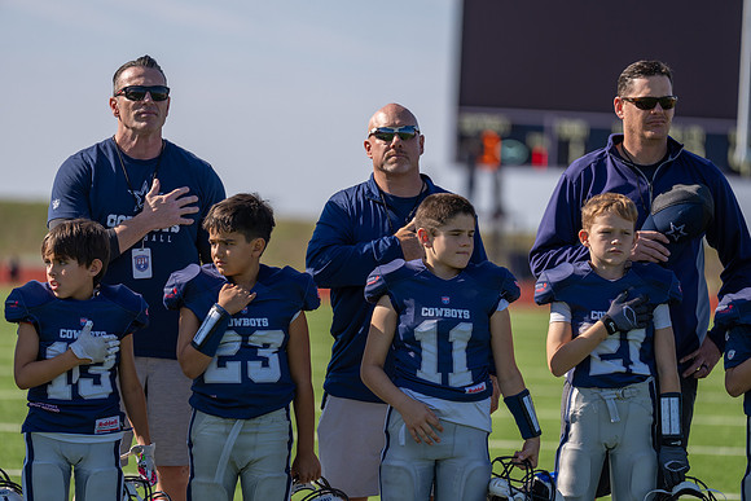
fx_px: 4173
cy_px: 250
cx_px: 376
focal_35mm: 200
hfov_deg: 10.3
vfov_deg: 6.9
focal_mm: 200
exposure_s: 1/1600
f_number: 2.8
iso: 100
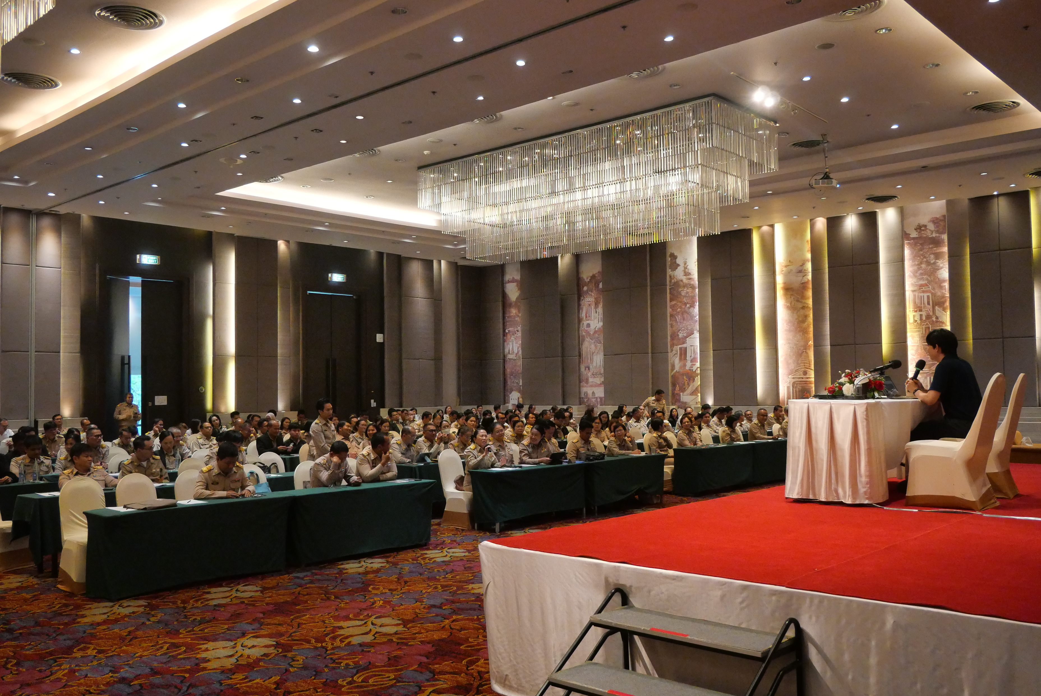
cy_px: 348
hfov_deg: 60.3
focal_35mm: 31
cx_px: 520
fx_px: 897
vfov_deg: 42.4
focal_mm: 15
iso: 3200
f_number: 4.5
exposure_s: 1/160
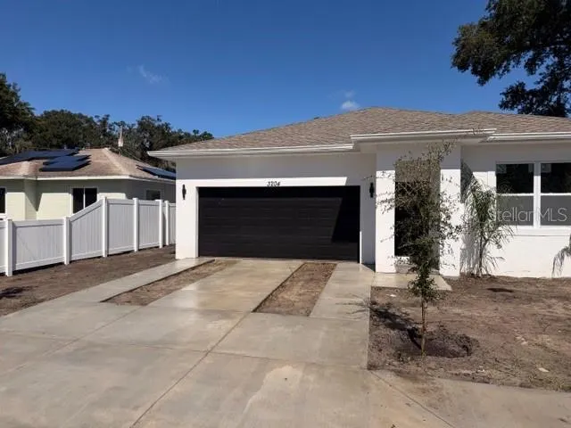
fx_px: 396
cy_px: 214
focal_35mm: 24
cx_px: 286
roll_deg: +0.8
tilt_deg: -4.0
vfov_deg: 56.8
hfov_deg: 71.6
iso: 100
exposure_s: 1/9091
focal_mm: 6.76
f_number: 1.78
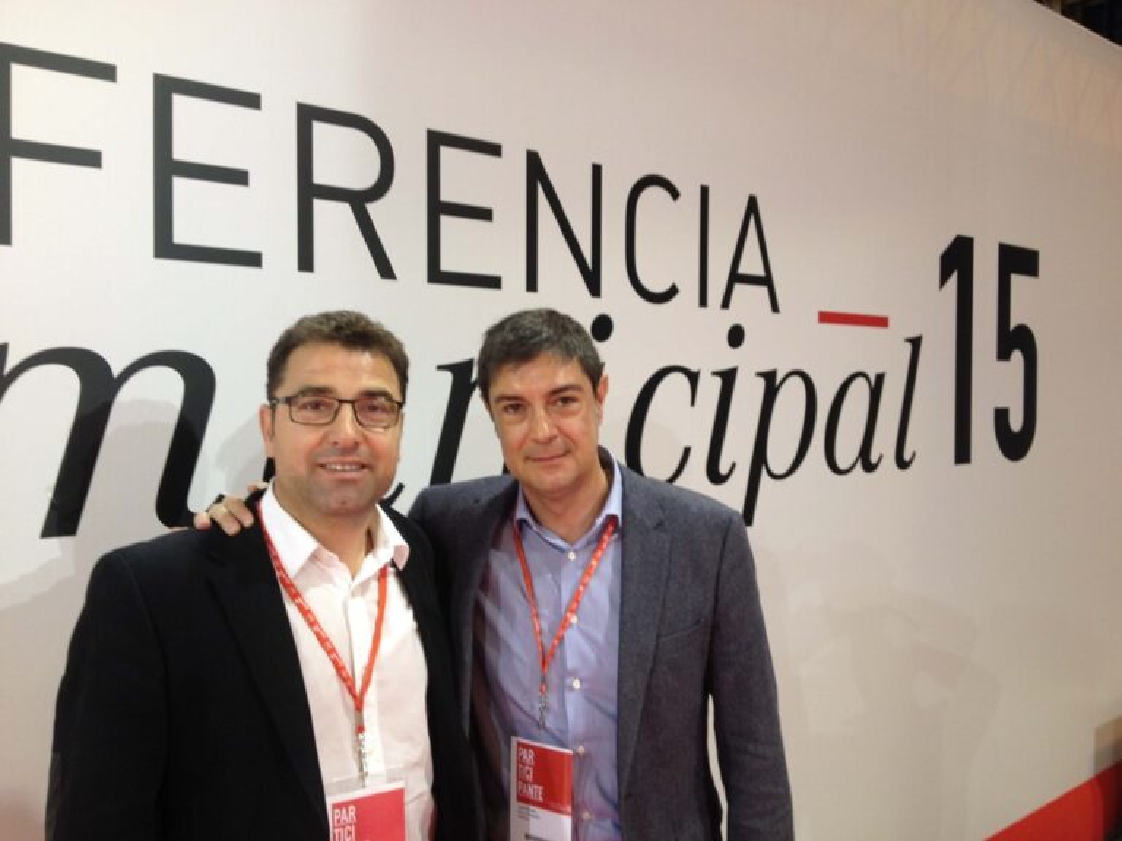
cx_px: 561
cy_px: 420
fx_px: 1134
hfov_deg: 52.6
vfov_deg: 40.7
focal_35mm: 35
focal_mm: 4.28
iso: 50
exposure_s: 1/24
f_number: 2.4
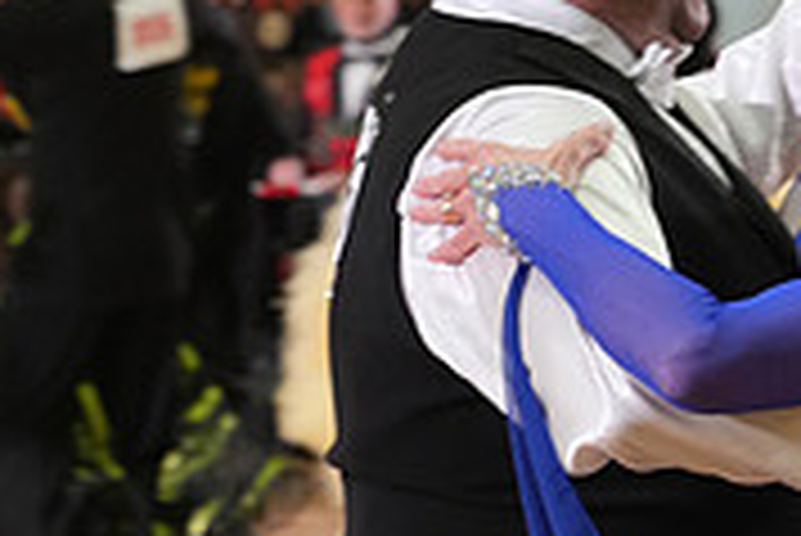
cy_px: 865
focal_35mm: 388
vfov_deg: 3.5
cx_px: 614
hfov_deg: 5.3
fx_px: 8640
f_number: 6.3
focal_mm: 119
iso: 4000
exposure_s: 1/200
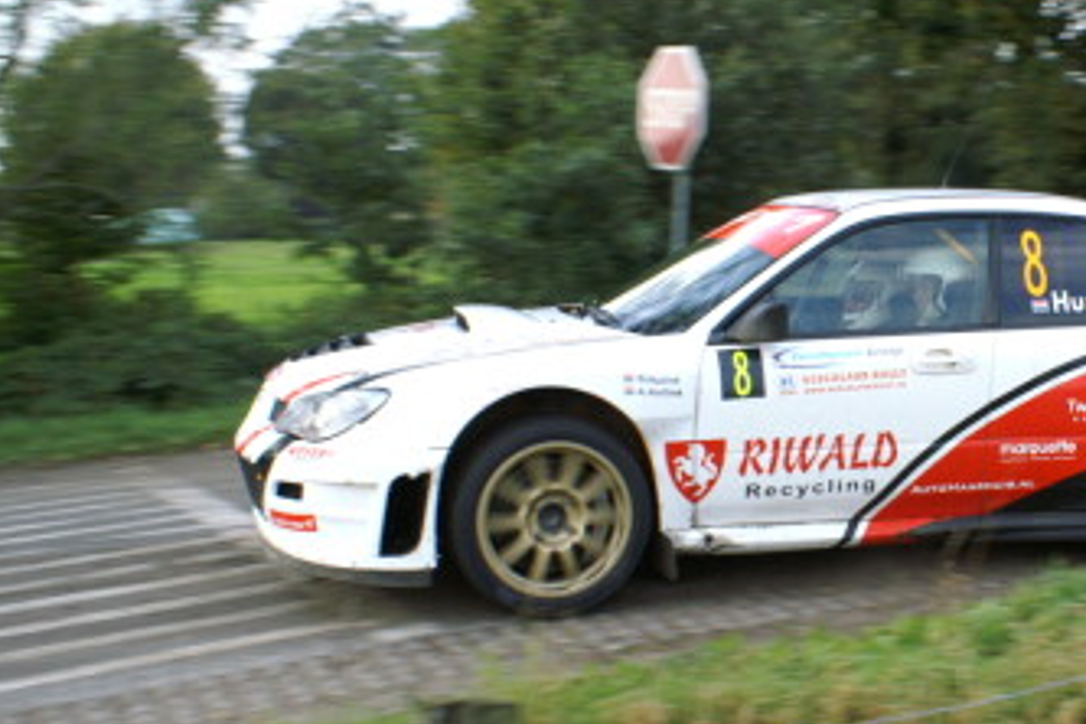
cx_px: 916
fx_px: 1629
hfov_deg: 35.3
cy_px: 367
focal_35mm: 54
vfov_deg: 25.1
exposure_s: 1/160
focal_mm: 20
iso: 400
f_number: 10
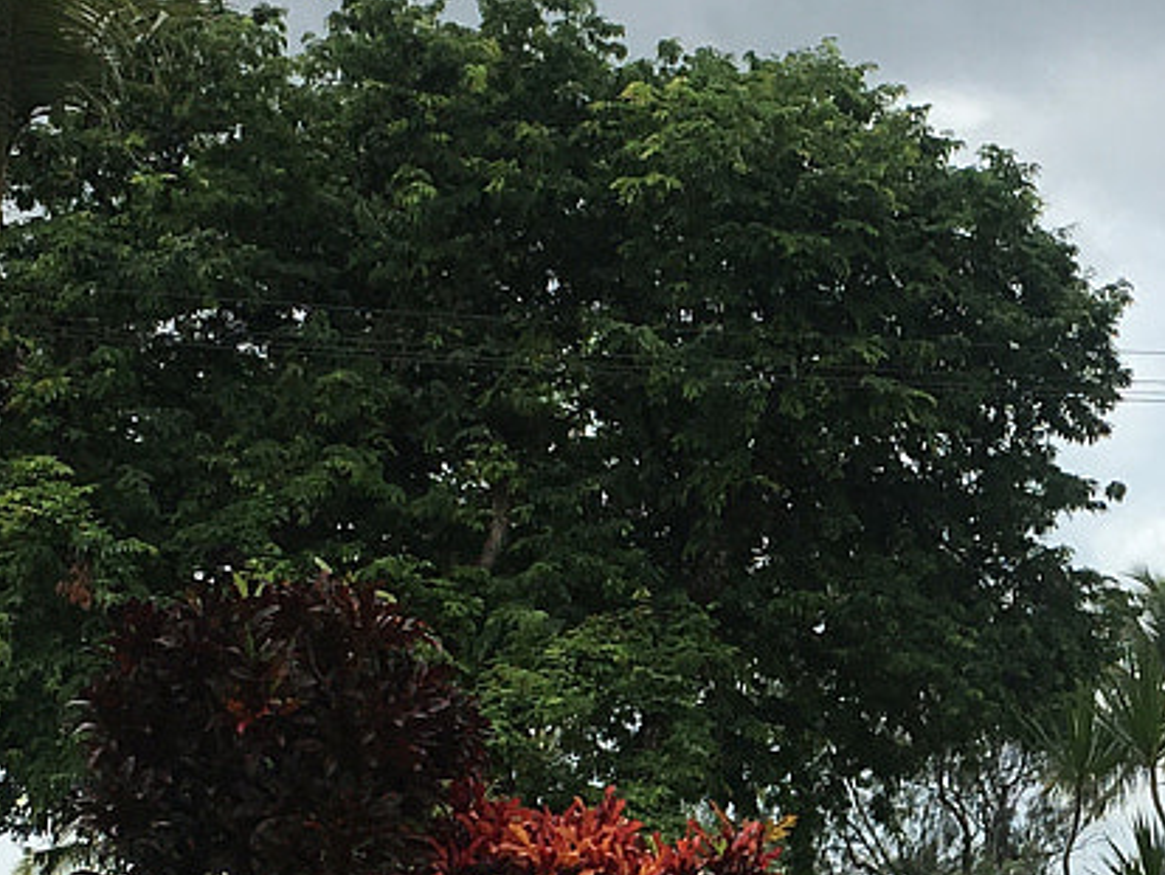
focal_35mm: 112
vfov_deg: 13.1
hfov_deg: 17.2
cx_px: 1112
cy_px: 799
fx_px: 3772
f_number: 2.2
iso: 25
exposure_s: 1/2747
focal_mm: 4.15
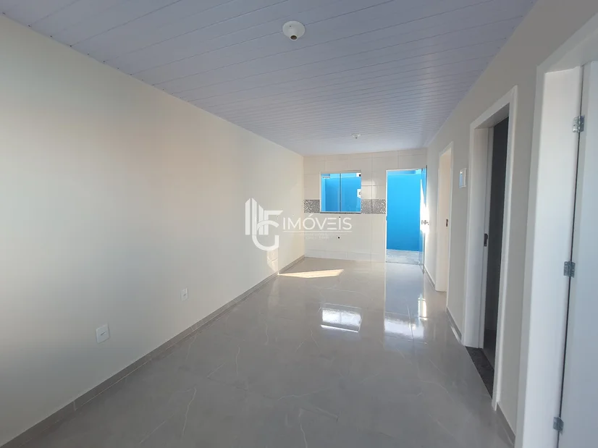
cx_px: 299
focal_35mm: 13
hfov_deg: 106.2
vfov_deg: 89.9
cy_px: 224
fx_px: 225
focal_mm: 1.74
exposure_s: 1/60
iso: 80
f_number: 2.2
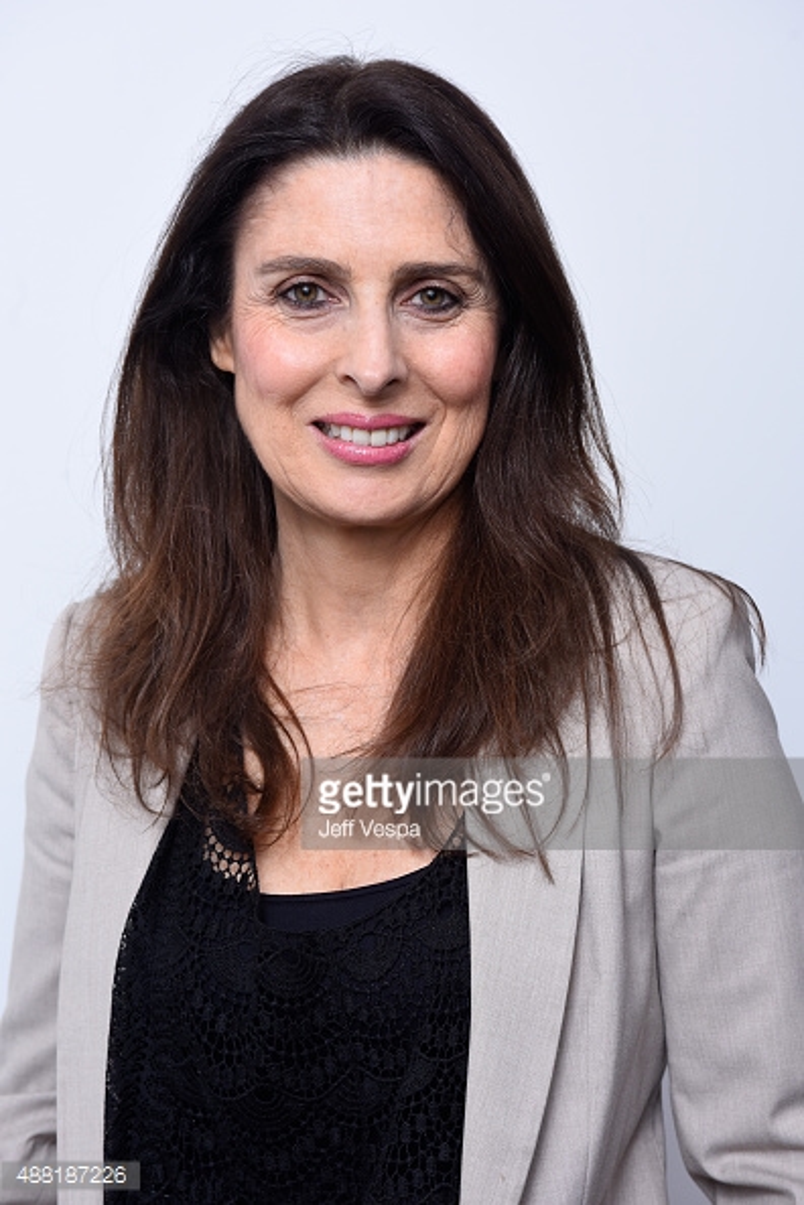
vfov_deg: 28.8
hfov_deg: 19.5
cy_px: 602
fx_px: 2345
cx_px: 402
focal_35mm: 70
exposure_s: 1/200
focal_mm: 70
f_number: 10
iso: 640
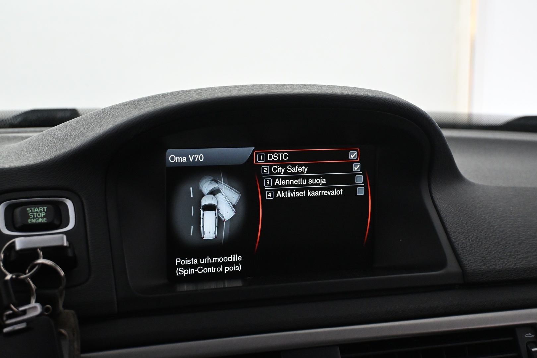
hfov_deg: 35.9
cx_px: 268
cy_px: 179
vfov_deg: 24.4
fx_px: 828
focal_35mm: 56
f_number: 5.3
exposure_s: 1/60
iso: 3600
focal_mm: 37
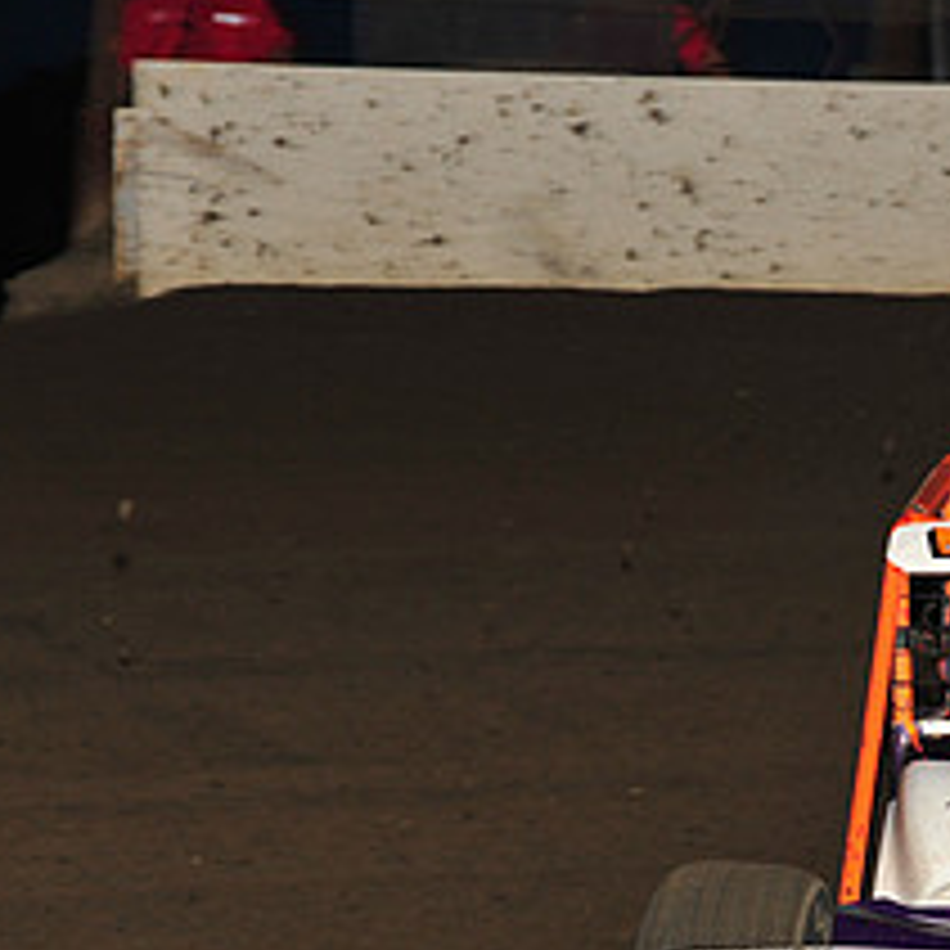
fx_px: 10495
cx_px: 1027
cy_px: 788
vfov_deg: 5.2
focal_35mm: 338
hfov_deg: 5.2
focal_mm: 145
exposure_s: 1/320
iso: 800
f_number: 6.3
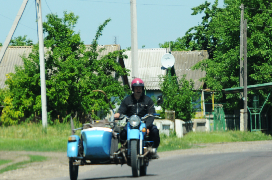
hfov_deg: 8.4
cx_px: 120
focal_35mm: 245
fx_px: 1848
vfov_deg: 5.6
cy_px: 105
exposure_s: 1/1000
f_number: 5.6
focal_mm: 130
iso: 320
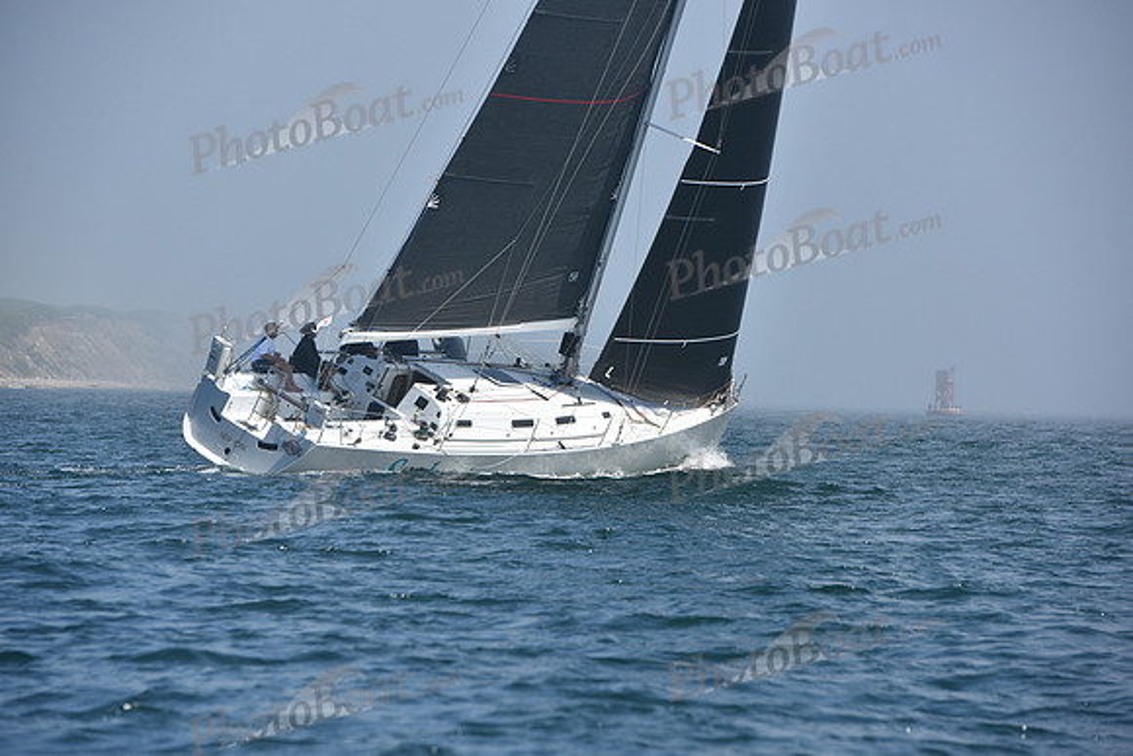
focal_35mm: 200
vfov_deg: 6.9
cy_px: 378
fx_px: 6296
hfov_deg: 10.3
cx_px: 566
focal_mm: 200
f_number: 8
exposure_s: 1/1600
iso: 320
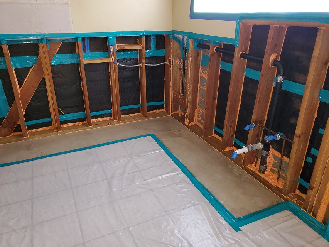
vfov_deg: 53.1
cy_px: 124
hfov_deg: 67.3
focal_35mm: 26
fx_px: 247
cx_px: 164
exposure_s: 1/10
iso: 160
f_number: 2.4
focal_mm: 4.3
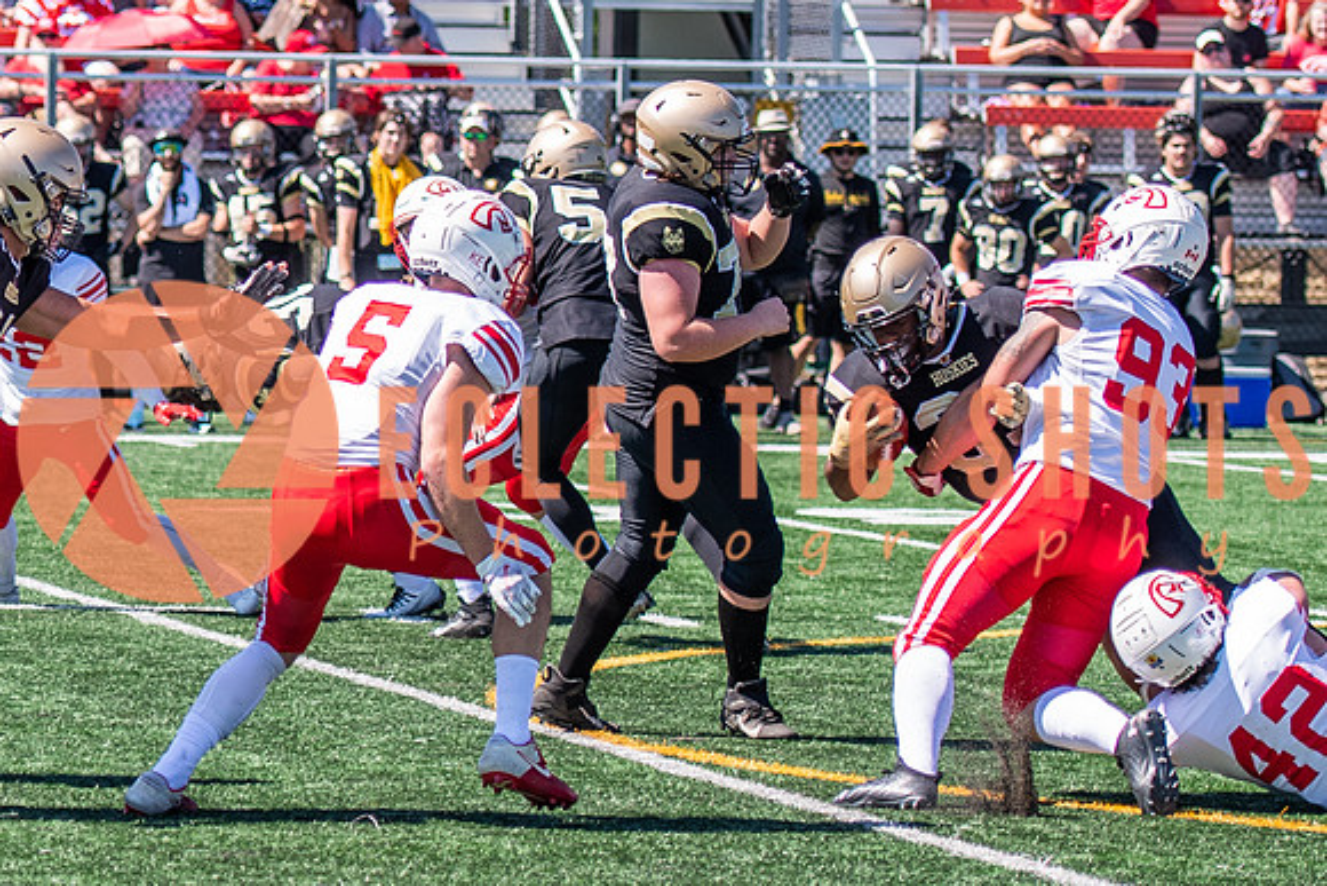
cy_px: 384
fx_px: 11107
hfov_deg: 6.8
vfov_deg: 4.6
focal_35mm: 301
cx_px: -223
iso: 160
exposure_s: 1/1600
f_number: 2.8
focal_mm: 86
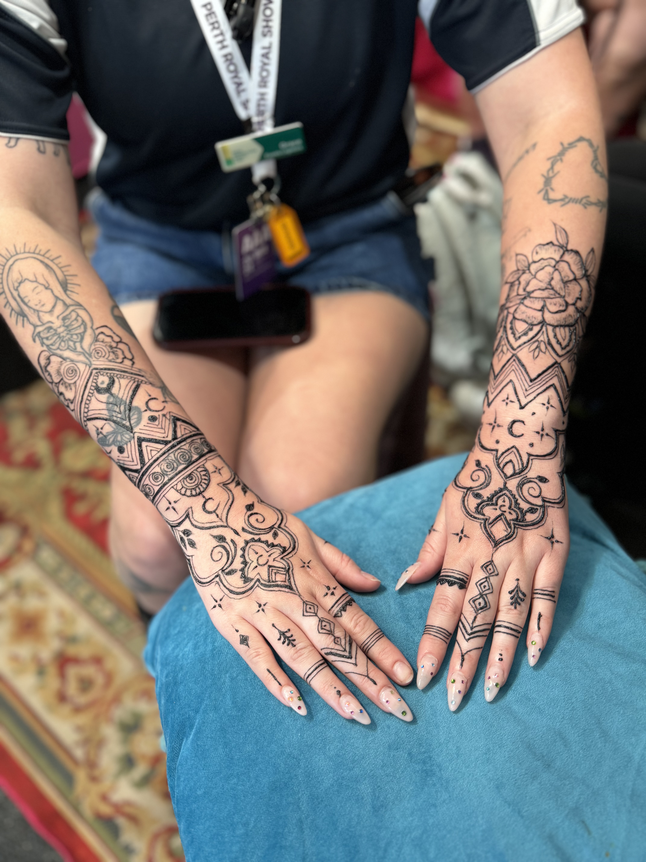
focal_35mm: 24
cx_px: 323
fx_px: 597
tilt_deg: -50.2
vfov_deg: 71.6
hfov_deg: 56.8
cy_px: 431
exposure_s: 1/50
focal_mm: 6.76
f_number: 1.78
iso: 160
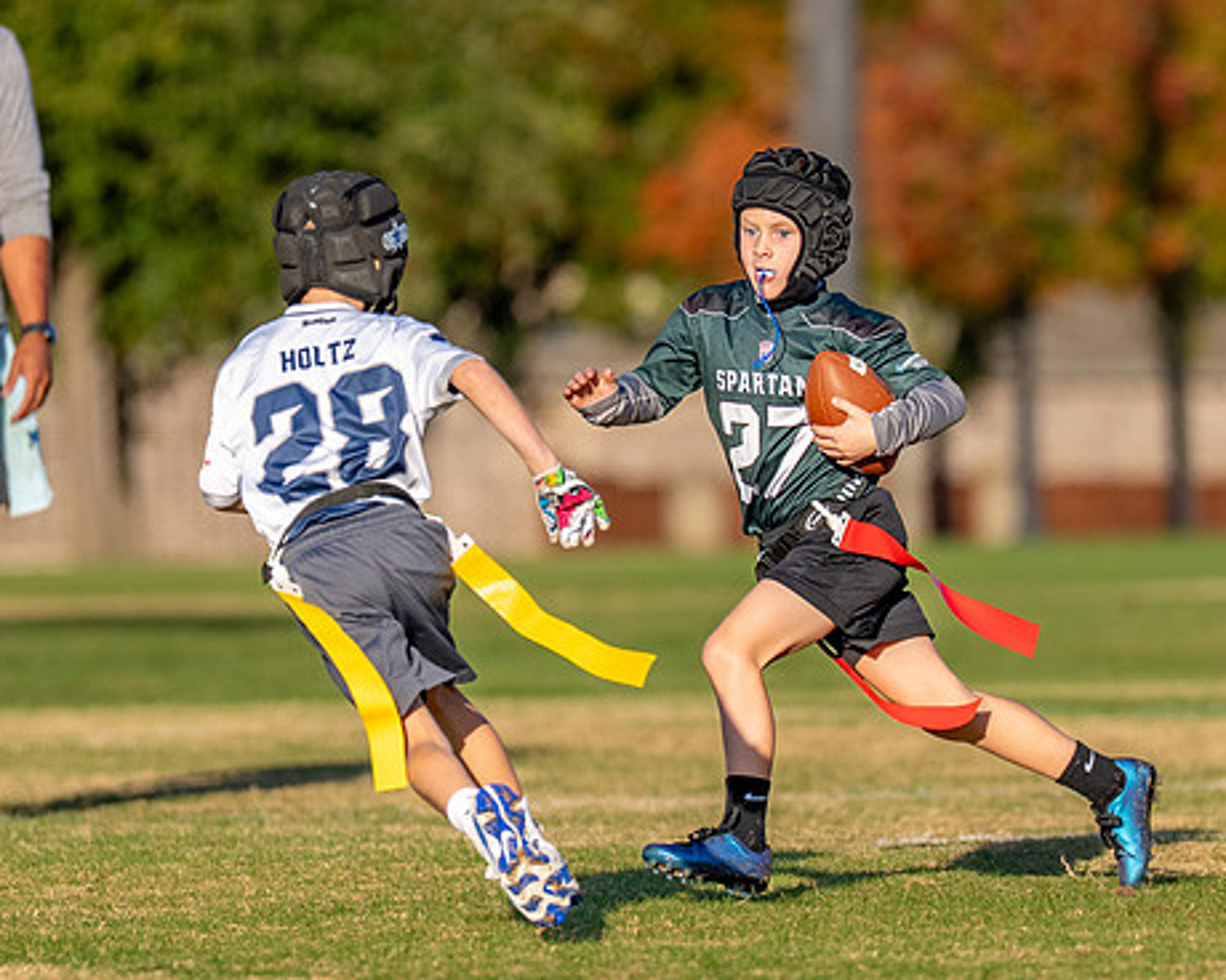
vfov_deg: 2.7
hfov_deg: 3.4
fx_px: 20828
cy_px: 538
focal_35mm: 574
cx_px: 763
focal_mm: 200
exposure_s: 1/3200
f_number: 2.8
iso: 200
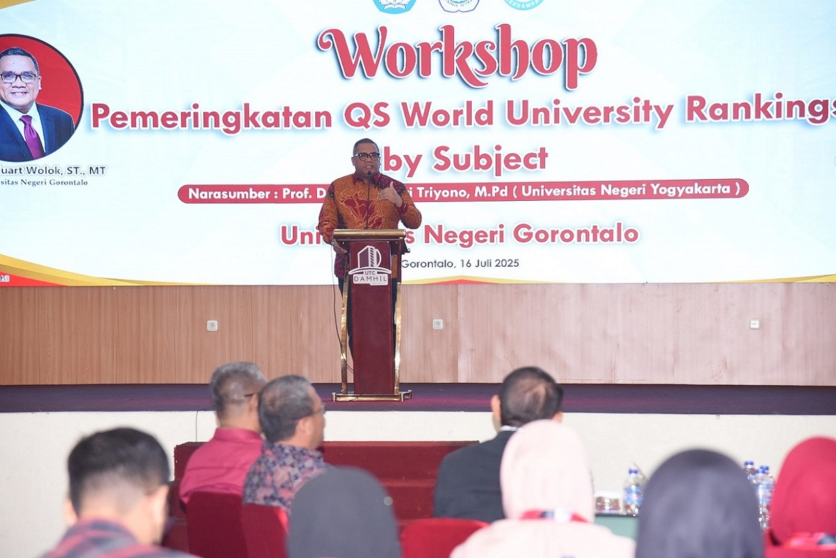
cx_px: 418
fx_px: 2277
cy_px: 279
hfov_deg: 20.8
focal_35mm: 98
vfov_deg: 14.0
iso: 2500
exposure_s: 1/160
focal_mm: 98
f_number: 4.5
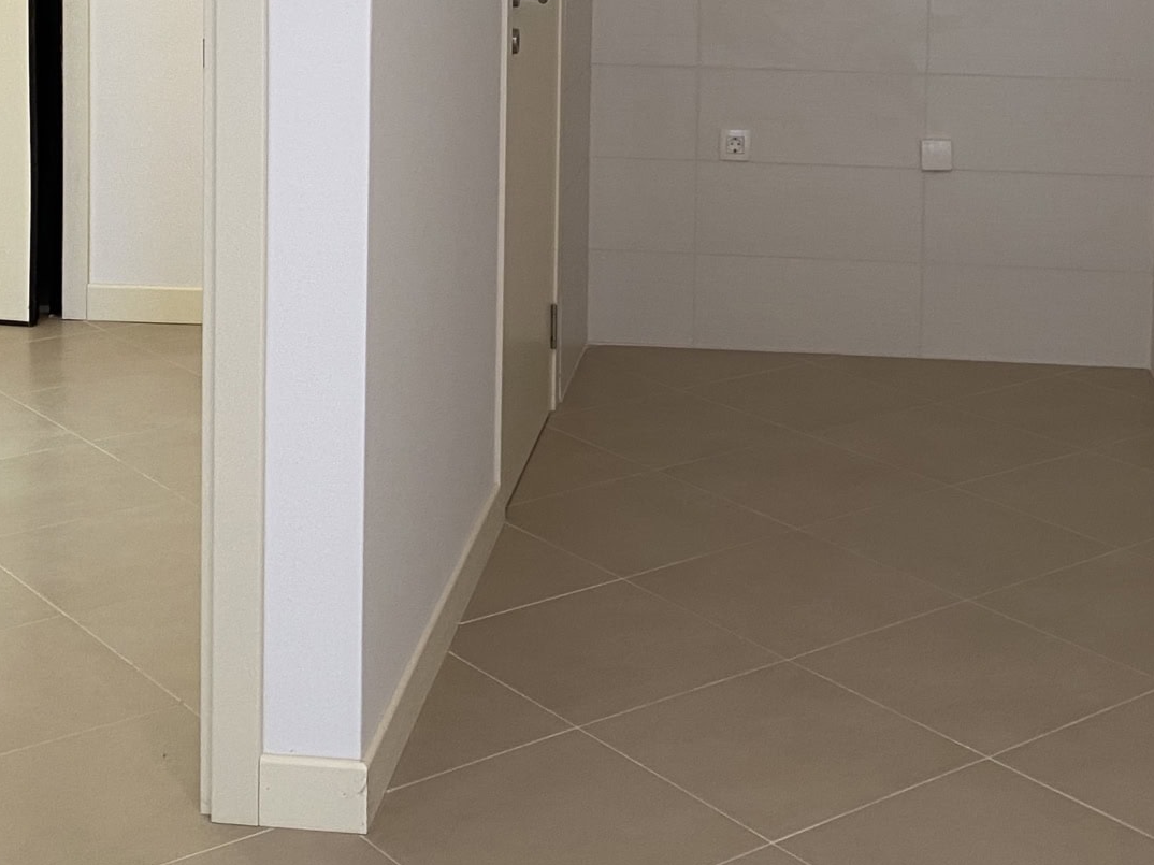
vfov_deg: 22.6
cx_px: 607
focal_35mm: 62
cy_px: -17
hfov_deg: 31.2
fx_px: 2066
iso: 80
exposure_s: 1/50
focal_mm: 4.2
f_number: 1.8
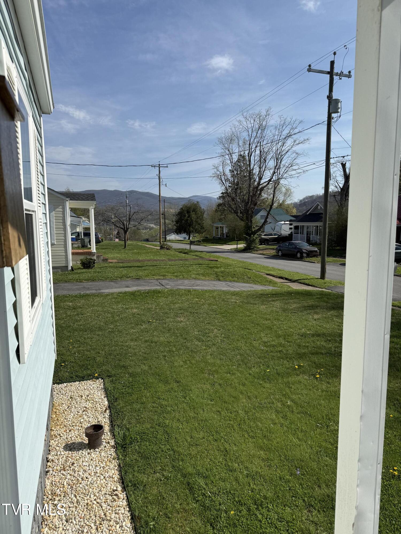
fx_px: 371
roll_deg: -0.7
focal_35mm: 24
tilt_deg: -7.3
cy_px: 267
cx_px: 200
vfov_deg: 71.6
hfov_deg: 56.8
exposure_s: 1/6173
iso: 80
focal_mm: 6.76
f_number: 1.78
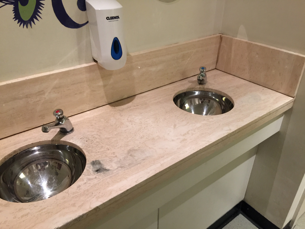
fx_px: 256
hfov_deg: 61.7
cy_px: 114
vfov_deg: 48.2
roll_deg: +0.1
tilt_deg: -31.2
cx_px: 152
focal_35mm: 29
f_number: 2.2
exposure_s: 1/17
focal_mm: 4.15
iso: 100
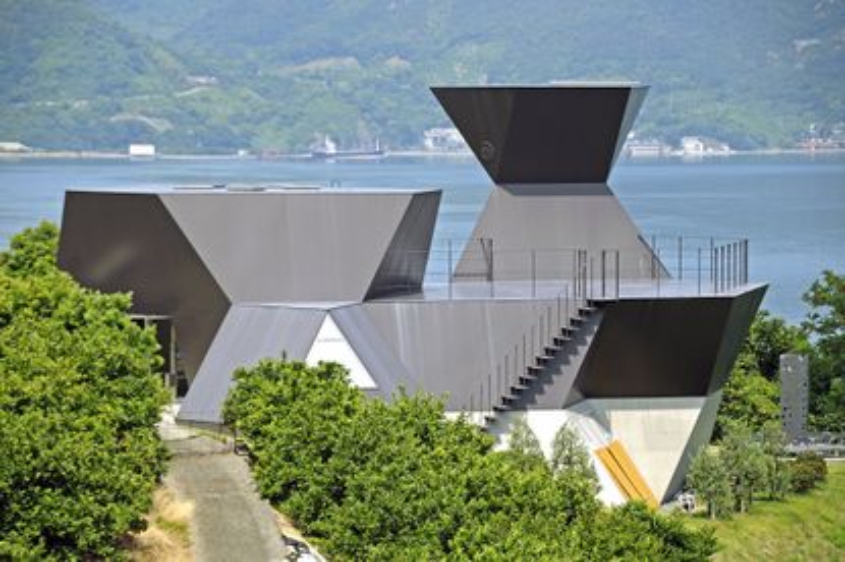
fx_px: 3342
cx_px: 422
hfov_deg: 14.4
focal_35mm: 142
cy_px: 281
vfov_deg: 9.6
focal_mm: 95
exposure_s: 1/800
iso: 250
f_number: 5.3
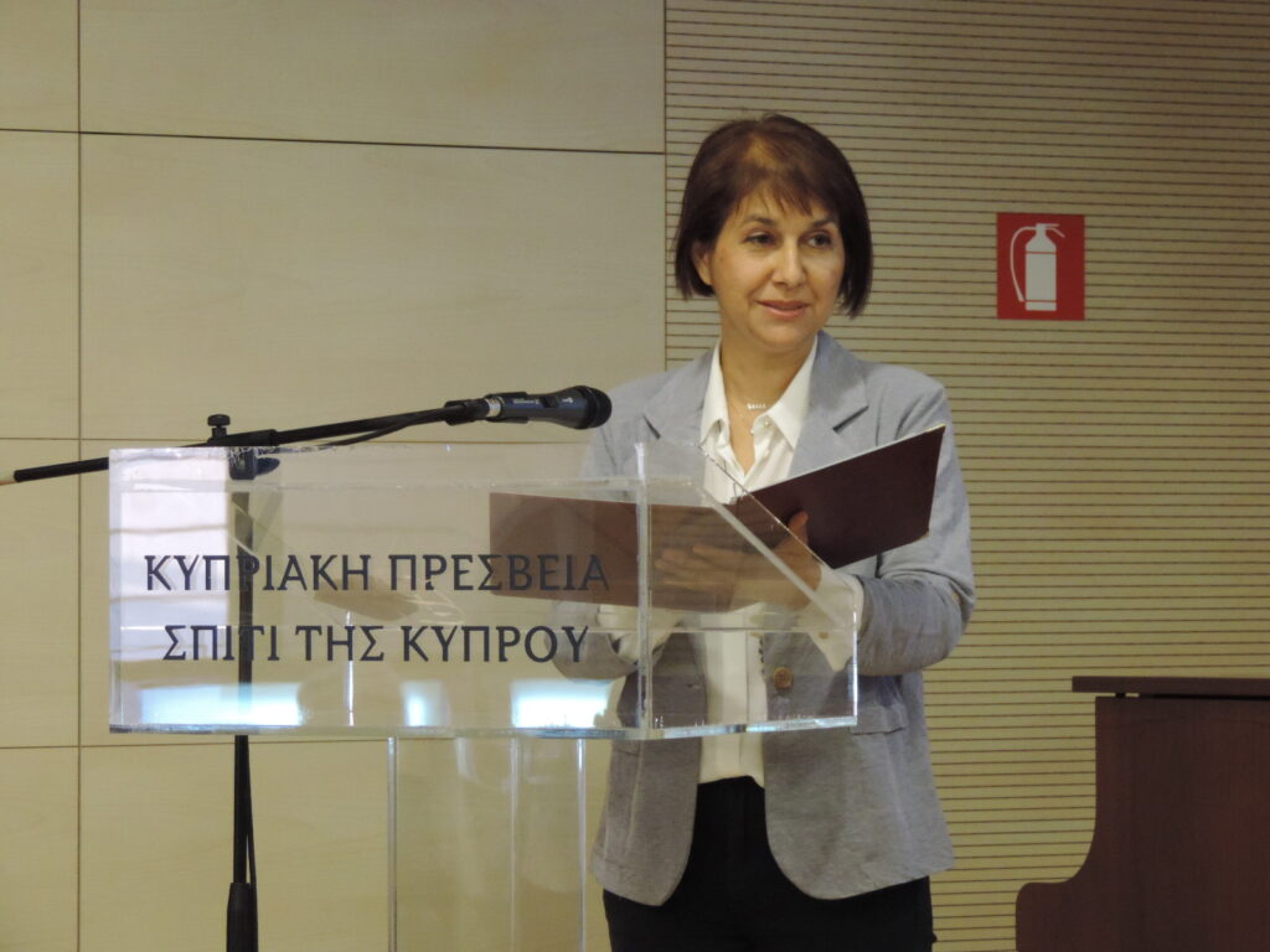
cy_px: 476
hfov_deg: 11.6
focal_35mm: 170
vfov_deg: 8.7
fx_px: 6237
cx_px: 635
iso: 800
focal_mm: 30.3
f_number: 4.5
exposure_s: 1/25
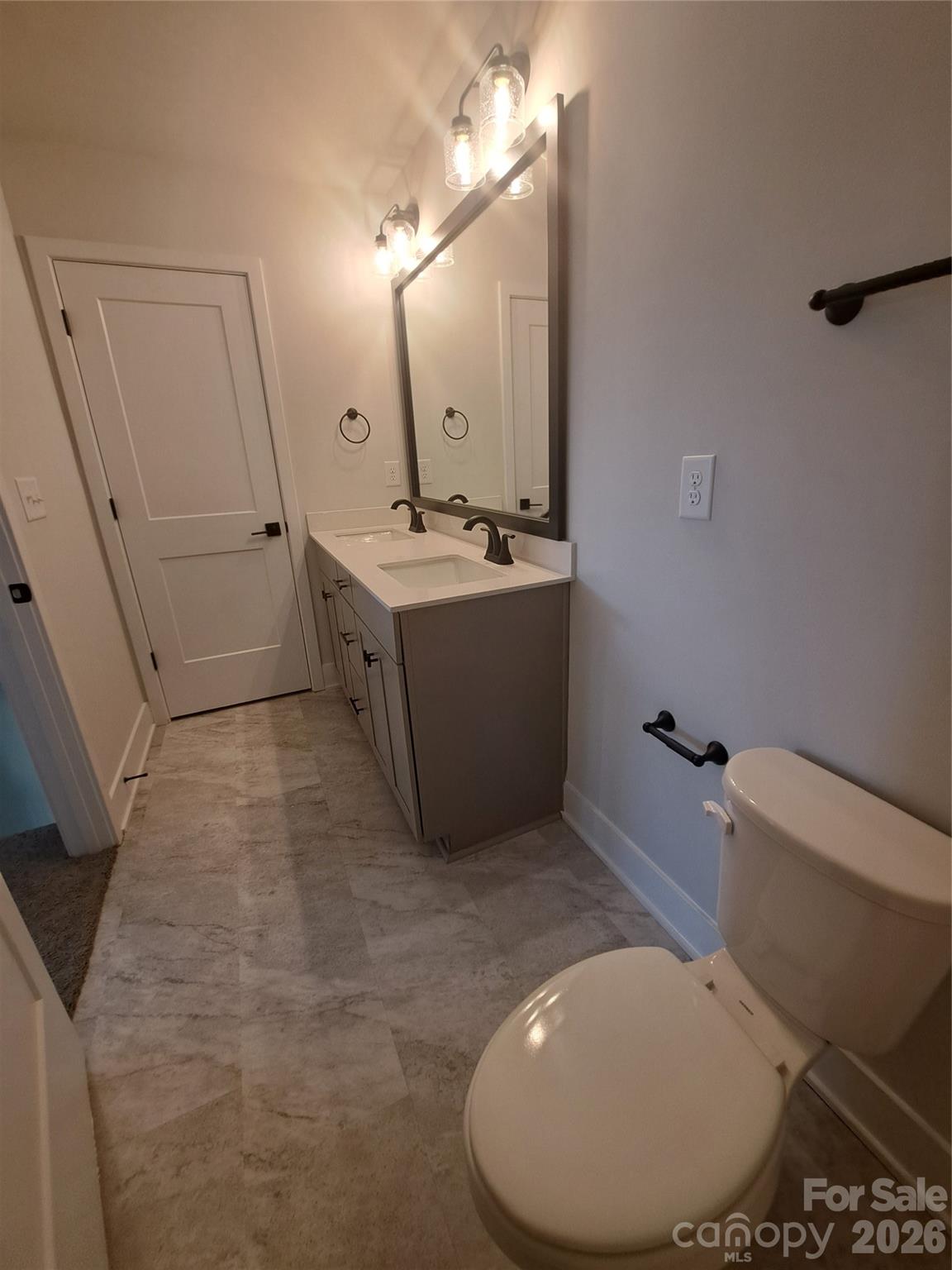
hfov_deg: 89.9
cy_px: 635
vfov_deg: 106.2
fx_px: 477
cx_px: 476
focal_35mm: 13
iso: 64
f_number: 2.2
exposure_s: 1/40
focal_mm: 1.74
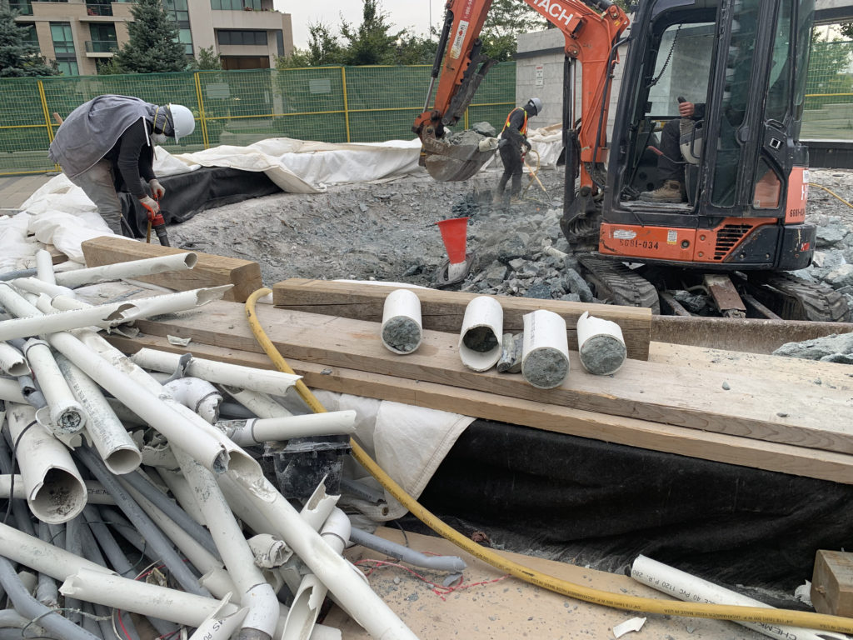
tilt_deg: -18.6
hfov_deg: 67.3
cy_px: 320
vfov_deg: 53.1
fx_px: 641
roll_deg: +1.4
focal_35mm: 26
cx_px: 426
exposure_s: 1/128
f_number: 1.8
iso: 25
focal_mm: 4.25
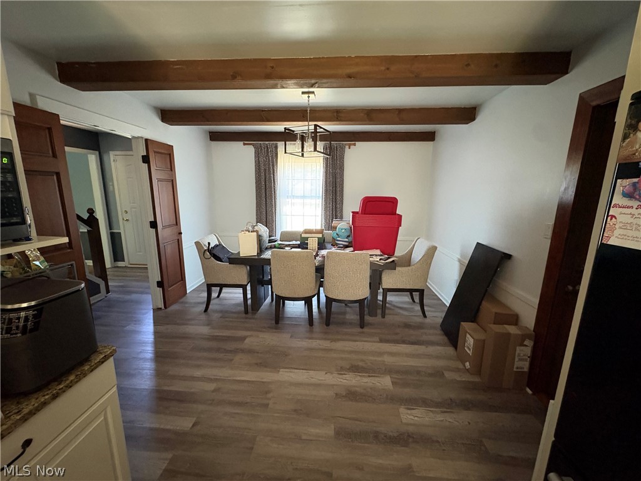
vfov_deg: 85.7
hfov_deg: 102.1
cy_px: 240
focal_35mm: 14
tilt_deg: -11.1
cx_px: 320
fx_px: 259
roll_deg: -0.1
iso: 800
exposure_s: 1/46
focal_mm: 2.22
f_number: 2.2
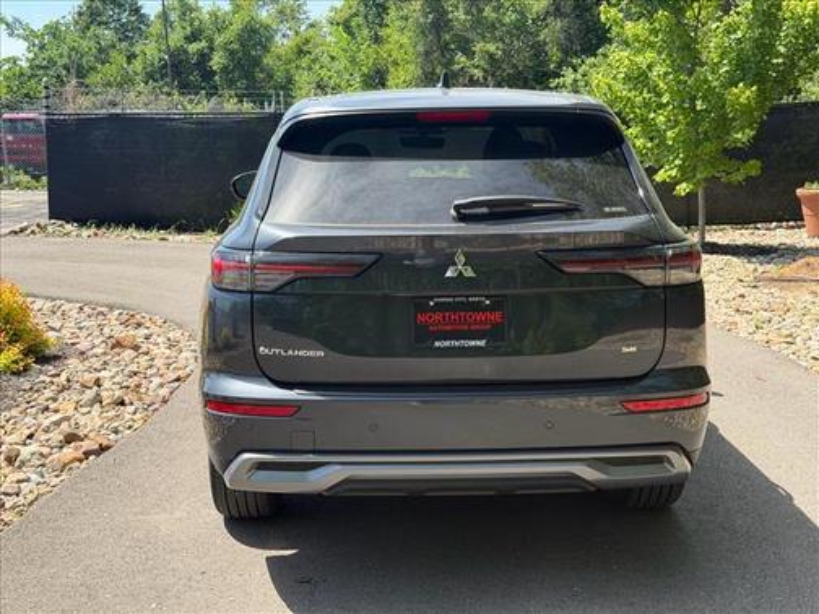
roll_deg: +1.6
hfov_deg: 39.7
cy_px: 307
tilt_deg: -8.4
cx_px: 410
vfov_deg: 30.3
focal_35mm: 48
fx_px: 1136
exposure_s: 1/1715
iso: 64
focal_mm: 6.76
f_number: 1.78
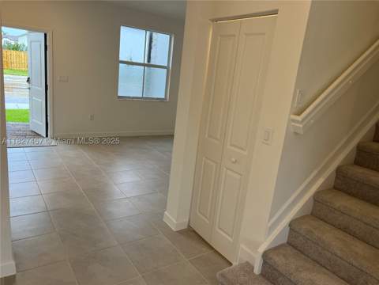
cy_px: 142
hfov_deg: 67.3
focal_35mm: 26
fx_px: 285
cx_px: 190
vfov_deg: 53.1
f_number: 1.5
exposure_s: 1/120
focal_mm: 5.7
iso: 80
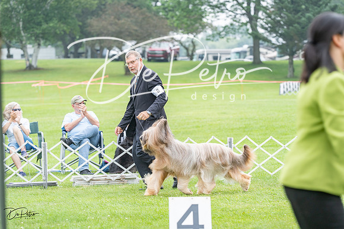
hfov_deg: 14.9
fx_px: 1319
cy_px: 114
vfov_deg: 9.9
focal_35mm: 138
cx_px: 172
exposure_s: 1/400
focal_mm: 138
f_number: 4.5
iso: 400
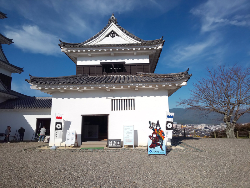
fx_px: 144
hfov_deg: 81.7
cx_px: 125
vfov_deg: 66.0
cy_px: 94
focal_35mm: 20
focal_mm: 3.45
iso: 28
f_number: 1.94
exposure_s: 1/2073
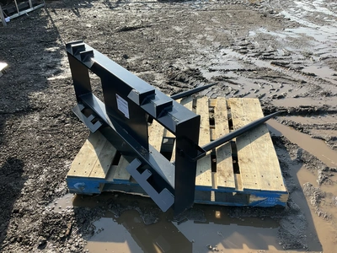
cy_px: 126
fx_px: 282
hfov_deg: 61.7
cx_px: 168
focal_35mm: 29
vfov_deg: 48.2
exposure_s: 1/804
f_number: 1.8
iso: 25
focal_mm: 3
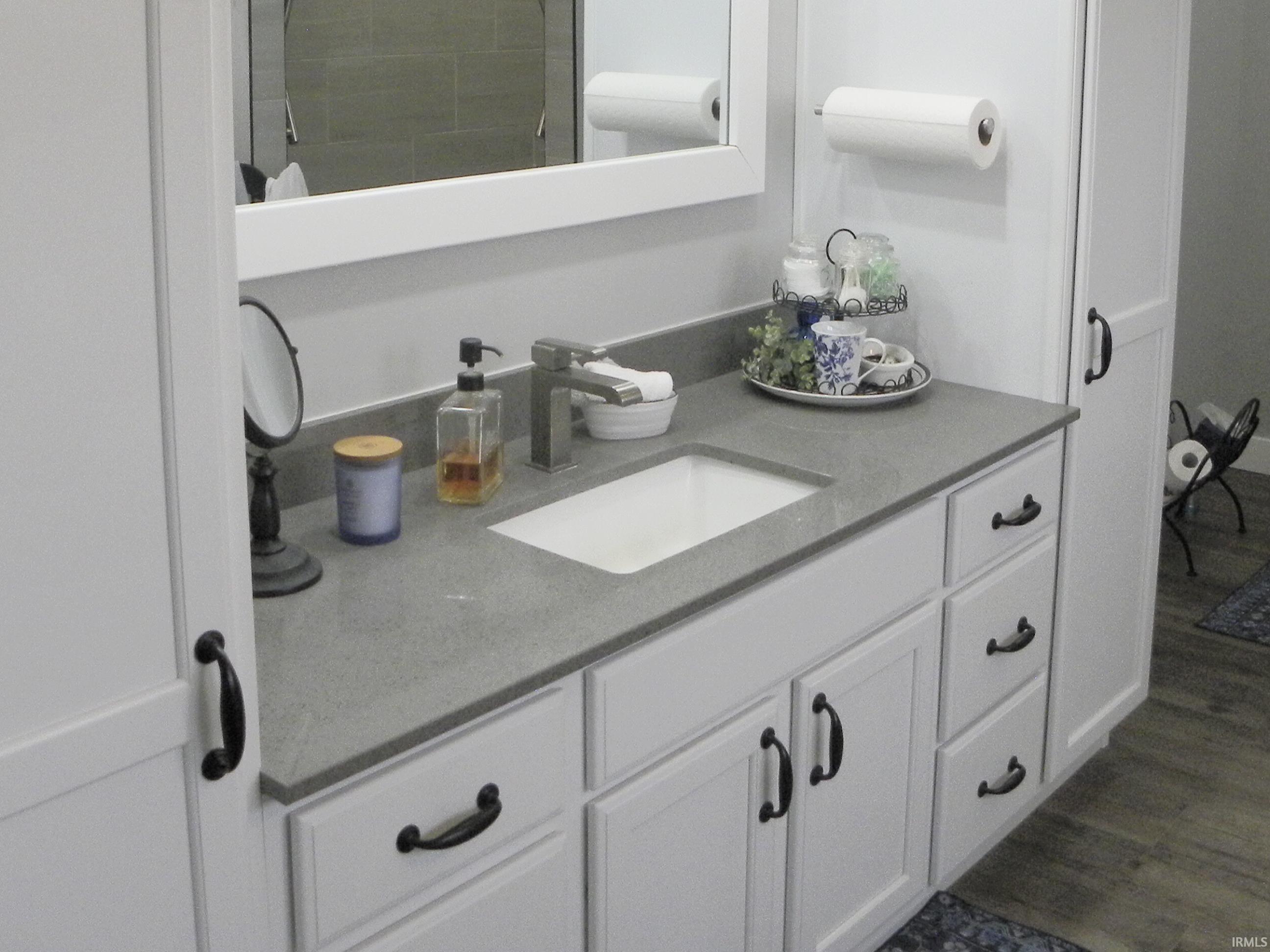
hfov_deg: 67.3
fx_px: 954
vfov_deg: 53.1
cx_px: 635
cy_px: 476
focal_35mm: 26
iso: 195
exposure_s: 1/80.7
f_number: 2.8
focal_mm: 4.6
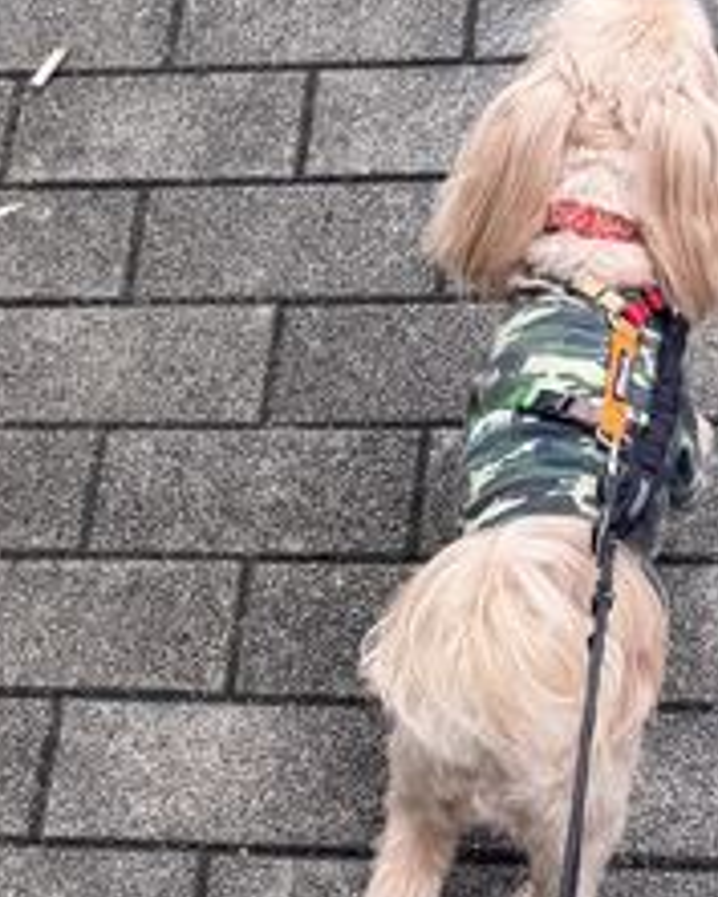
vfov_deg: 19.0
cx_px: 69
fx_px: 2628
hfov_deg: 15.4
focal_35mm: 99
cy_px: 810
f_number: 1.78
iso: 80
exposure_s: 1/443
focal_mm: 6.76
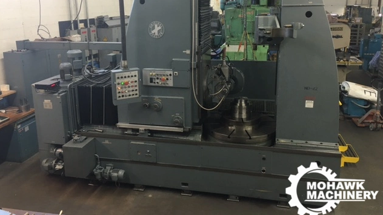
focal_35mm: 32
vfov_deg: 36.4
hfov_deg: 61.0
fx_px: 325
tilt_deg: -12.2
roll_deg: +1.0
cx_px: 190
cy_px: 79
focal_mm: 4.15
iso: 100
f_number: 2.2
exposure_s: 1/30
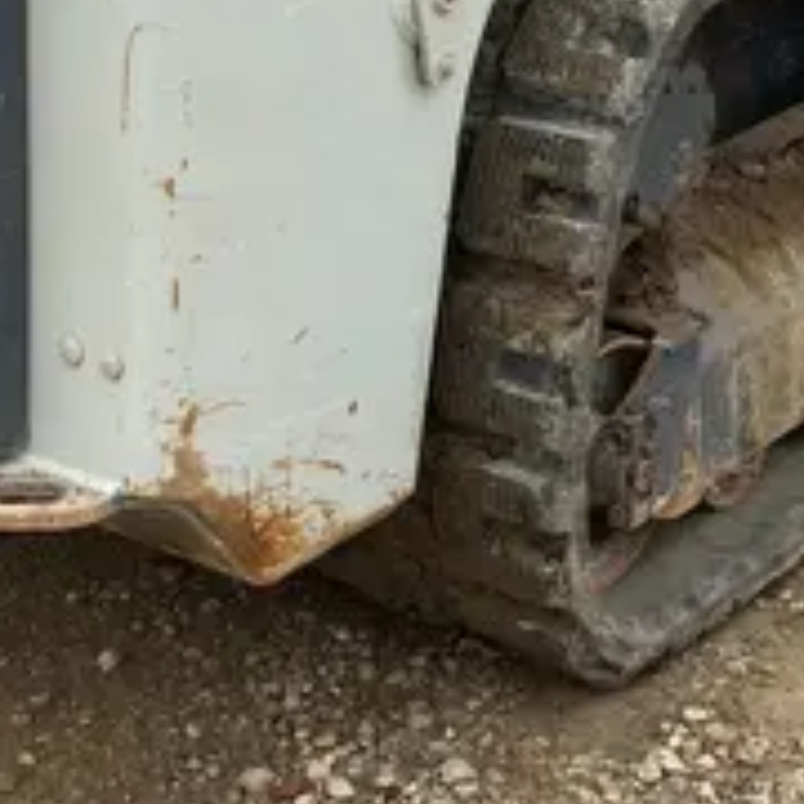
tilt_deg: -9.7
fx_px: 2654
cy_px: -163
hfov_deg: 17.2
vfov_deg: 16.5
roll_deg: +0.5
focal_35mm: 101
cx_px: 389
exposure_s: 1/401
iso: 32
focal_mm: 3.99
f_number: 1.8
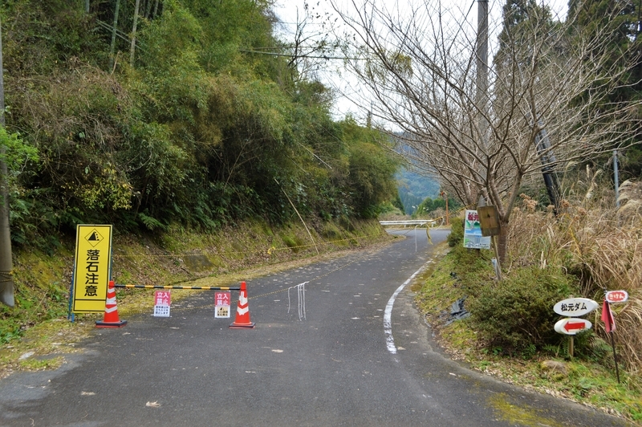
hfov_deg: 49.6
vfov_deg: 34.2
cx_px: 321
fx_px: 695
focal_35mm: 39
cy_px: 214
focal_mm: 26
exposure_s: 1/100
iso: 100
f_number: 6.3
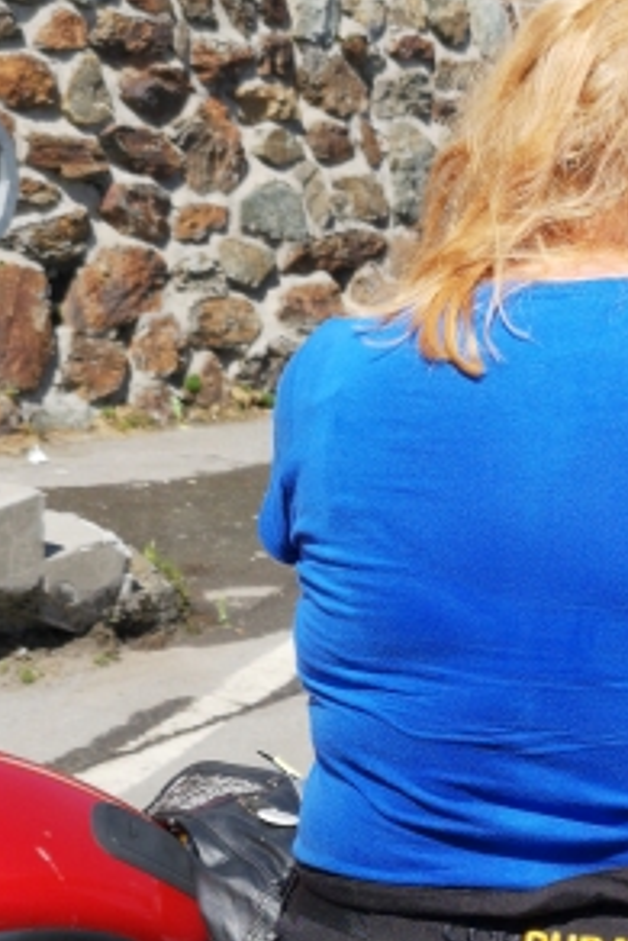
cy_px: 686
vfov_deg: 26.0
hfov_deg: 17.5
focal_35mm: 77
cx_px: 567
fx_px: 2012
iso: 50
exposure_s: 1/1733
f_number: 1.8
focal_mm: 3.95
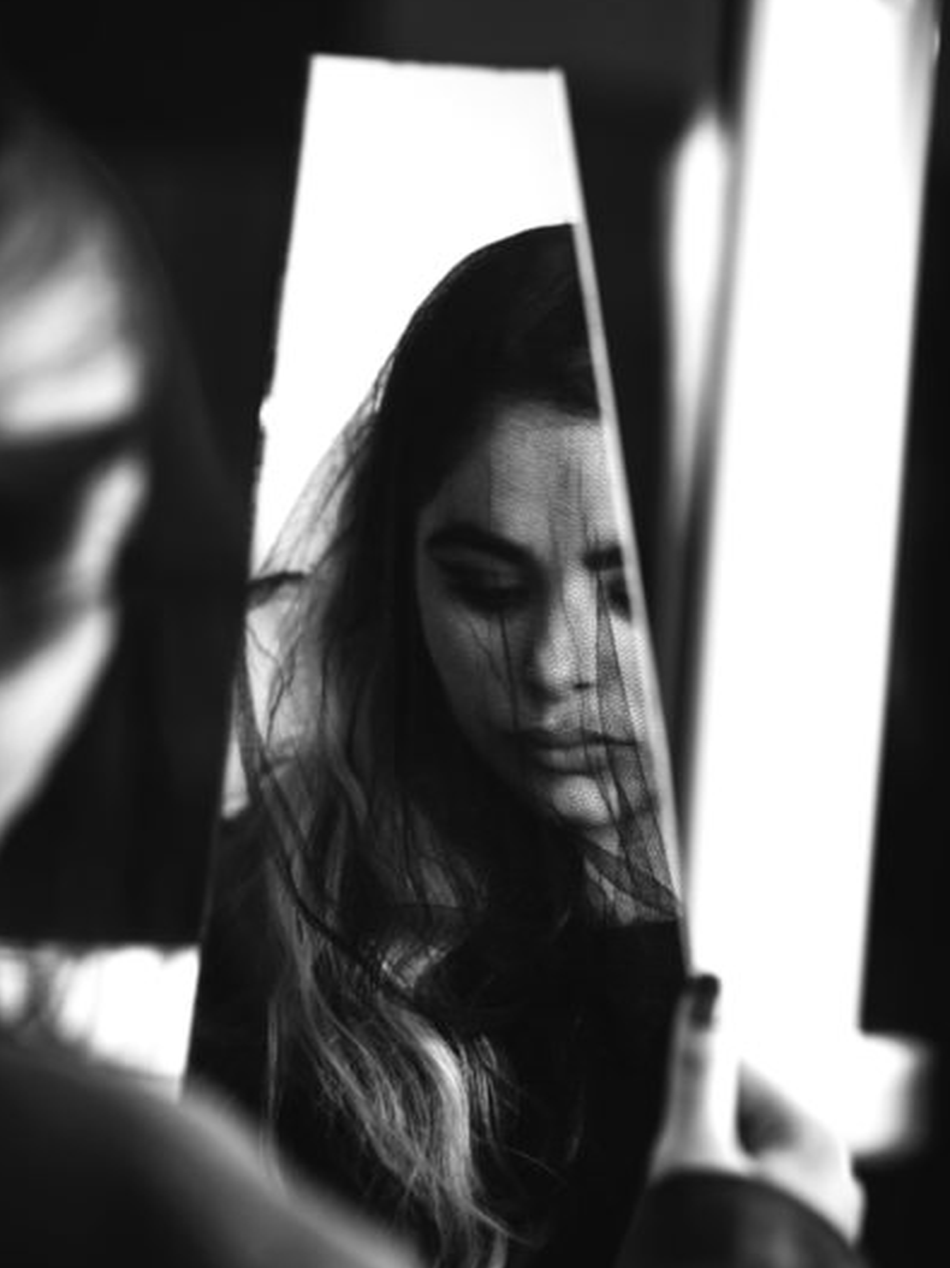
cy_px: 665
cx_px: 471
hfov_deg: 15.9
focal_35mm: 93
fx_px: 3404
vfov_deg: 21.1
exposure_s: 1/250
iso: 100
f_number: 2.2
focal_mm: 85
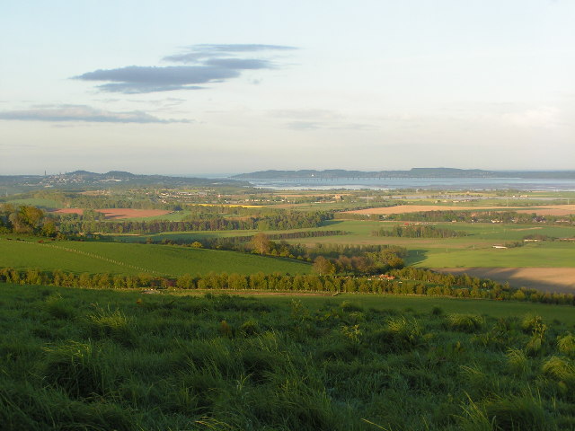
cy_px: 216
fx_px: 1130
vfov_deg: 21.6
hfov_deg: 28.6
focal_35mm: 68
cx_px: 288
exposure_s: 1/160
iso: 50
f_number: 4.5
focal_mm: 10.5
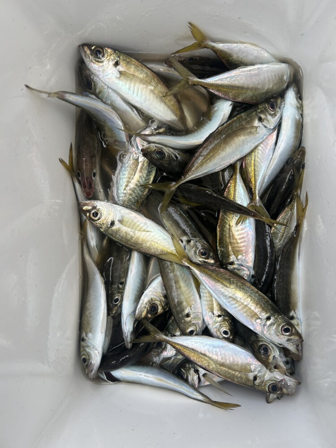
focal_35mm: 26
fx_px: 336
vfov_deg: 67.3
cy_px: 224
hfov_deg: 53.1
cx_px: 168
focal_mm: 5.7
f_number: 1.5
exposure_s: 1/621
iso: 50
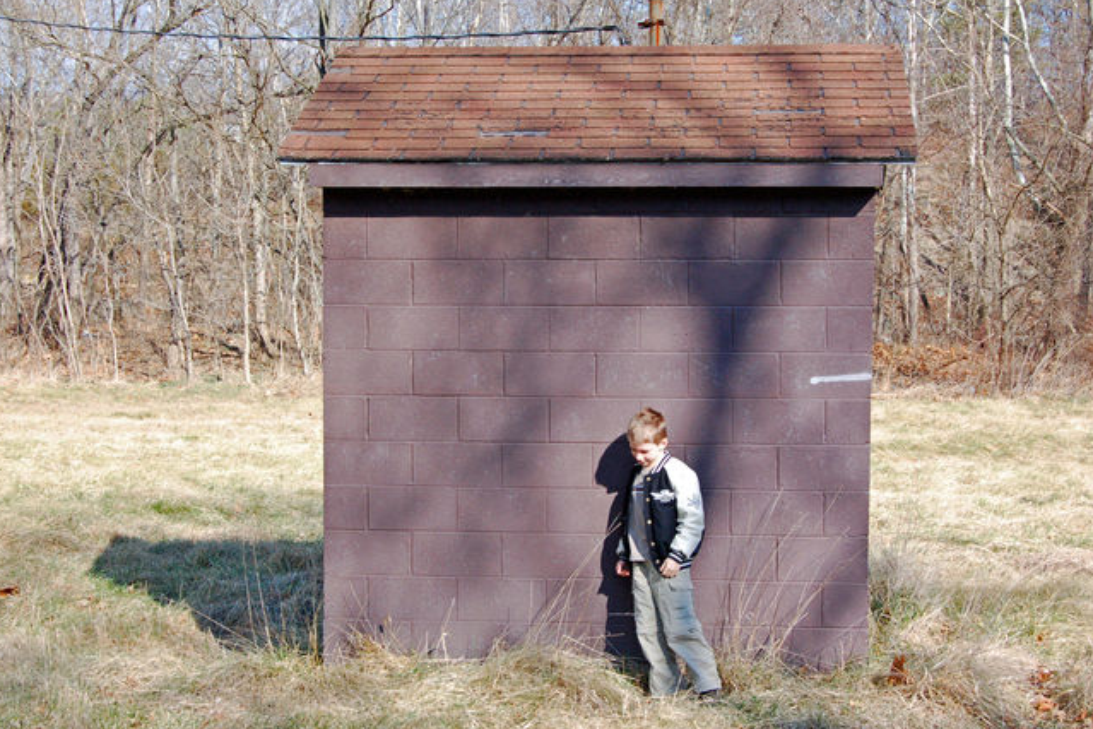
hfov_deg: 31.4
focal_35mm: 64
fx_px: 1943
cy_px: 361
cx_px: 546
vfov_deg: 21.2
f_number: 11
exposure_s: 1/500
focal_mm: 42
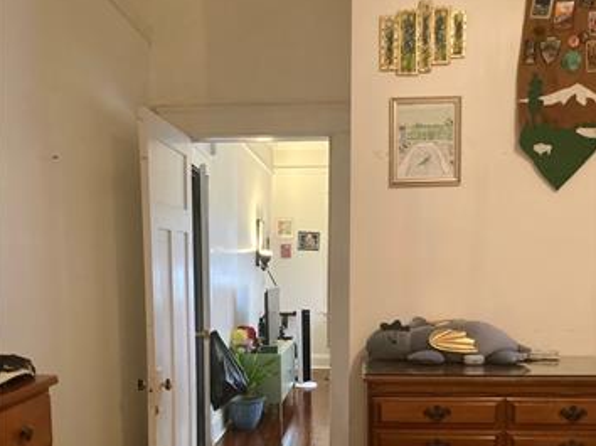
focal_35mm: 38
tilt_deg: -6.9
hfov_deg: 49.0
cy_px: 338
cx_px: 298
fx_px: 654
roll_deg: +0.3
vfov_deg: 36.7
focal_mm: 3.99
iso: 640
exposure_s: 1/30
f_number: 1.8
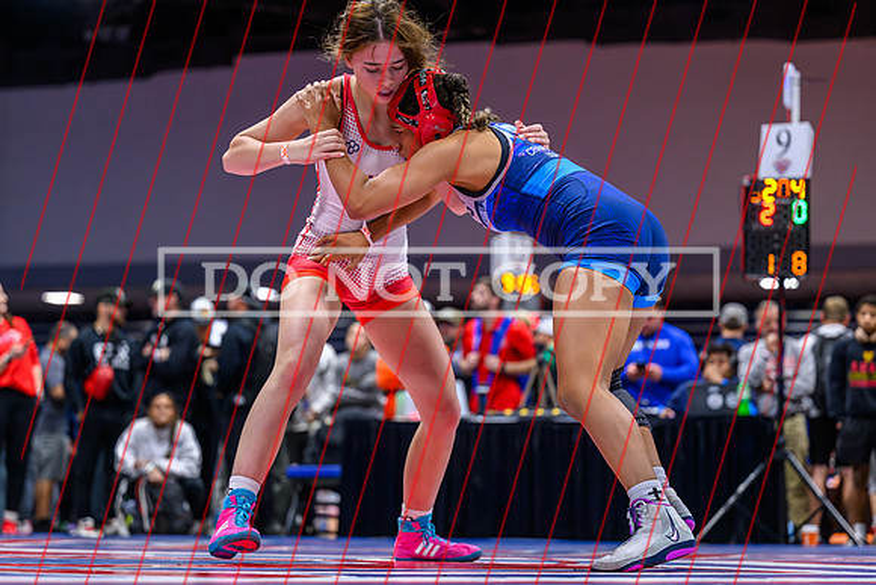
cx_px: 415
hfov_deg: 23.6
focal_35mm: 86
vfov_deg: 15.8
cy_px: 308
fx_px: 2099
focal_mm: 82
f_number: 2.8
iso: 3200
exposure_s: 1/800
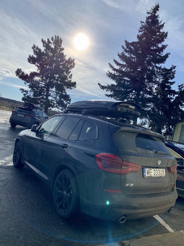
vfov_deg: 67.3
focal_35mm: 26
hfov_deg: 53.1
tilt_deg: +2.7
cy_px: 123
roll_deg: -11.2
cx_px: 92
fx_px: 184
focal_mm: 4.25
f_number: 1.8
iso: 25
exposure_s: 1/4464
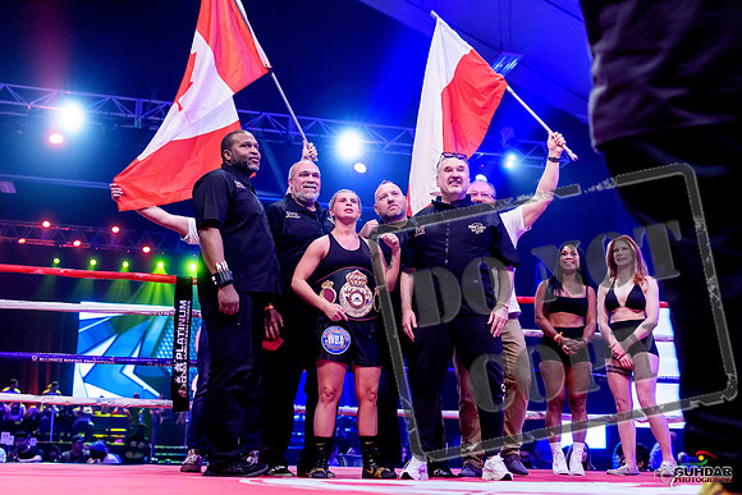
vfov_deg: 31.9
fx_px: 866
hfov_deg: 46.4
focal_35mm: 42
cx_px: 371
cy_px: 248
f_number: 2.8
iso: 2000
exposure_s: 1/250
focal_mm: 42
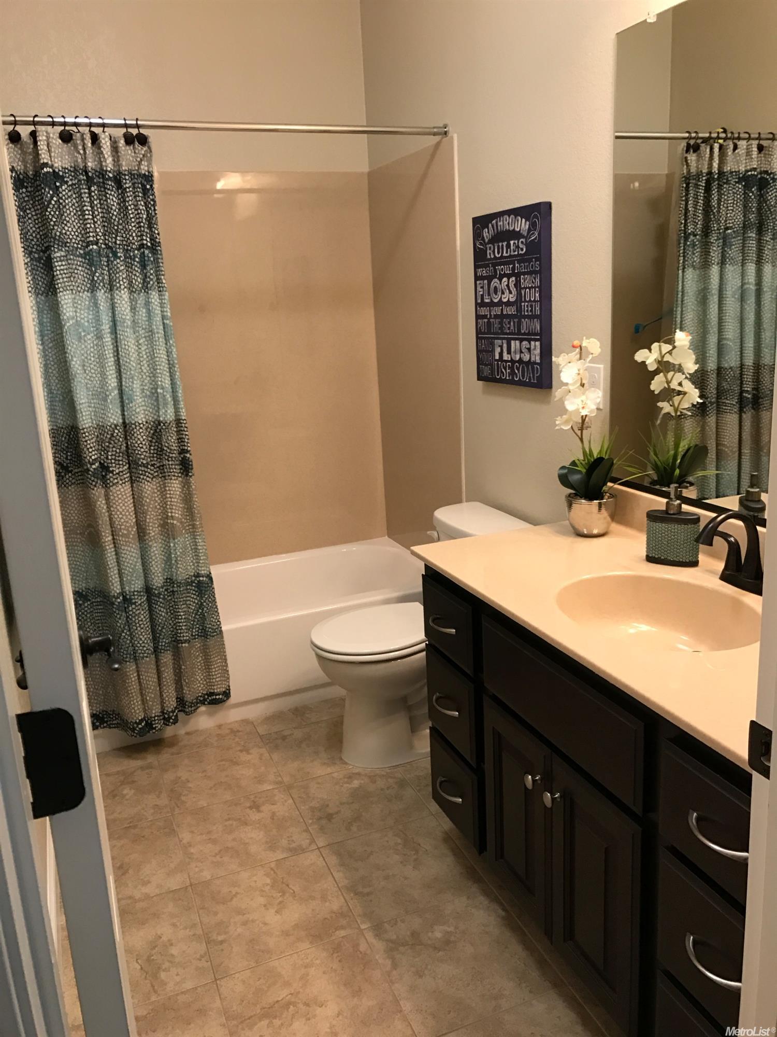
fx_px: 838
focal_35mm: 28
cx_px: 388
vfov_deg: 63.4
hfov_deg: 49.7
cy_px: 518
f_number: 1.8
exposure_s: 1/15
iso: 40
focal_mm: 3.99
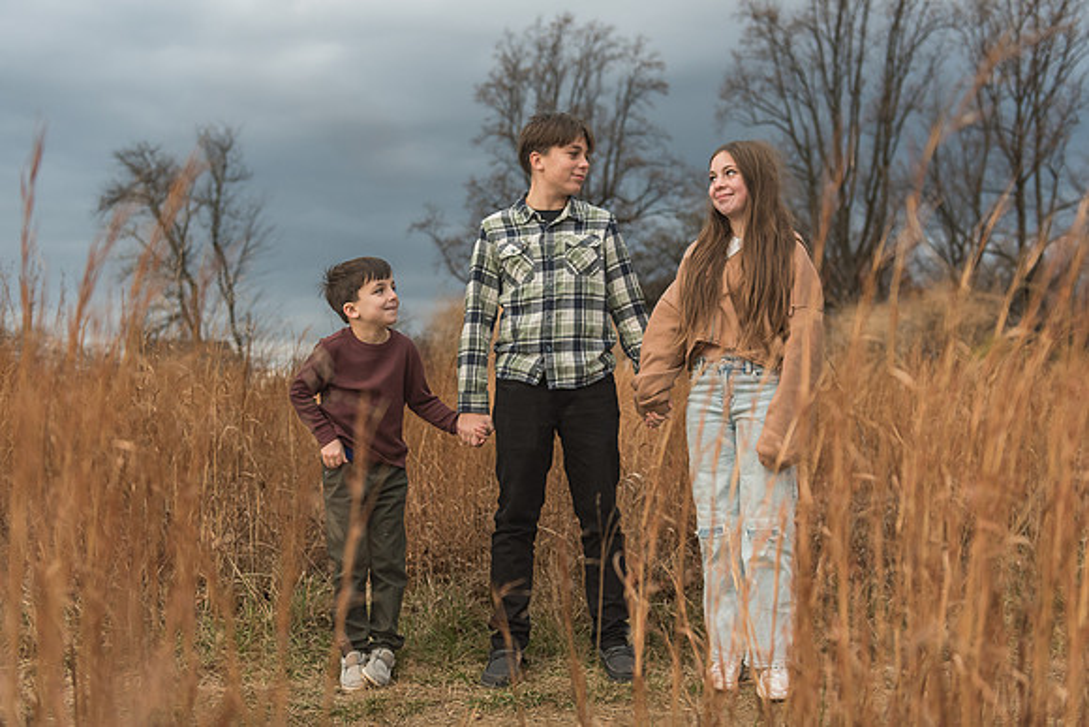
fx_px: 1283
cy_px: 345
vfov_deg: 31.6
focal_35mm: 42
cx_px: 546
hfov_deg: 46.0
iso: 800
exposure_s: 1/1600
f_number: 3.2
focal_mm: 40
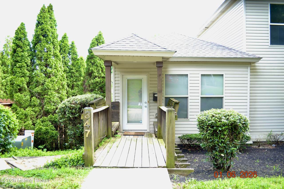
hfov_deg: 67.4
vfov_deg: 47.9
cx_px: 142
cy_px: 94
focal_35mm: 27
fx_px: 213
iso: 100
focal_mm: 18
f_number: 4
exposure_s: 1/200
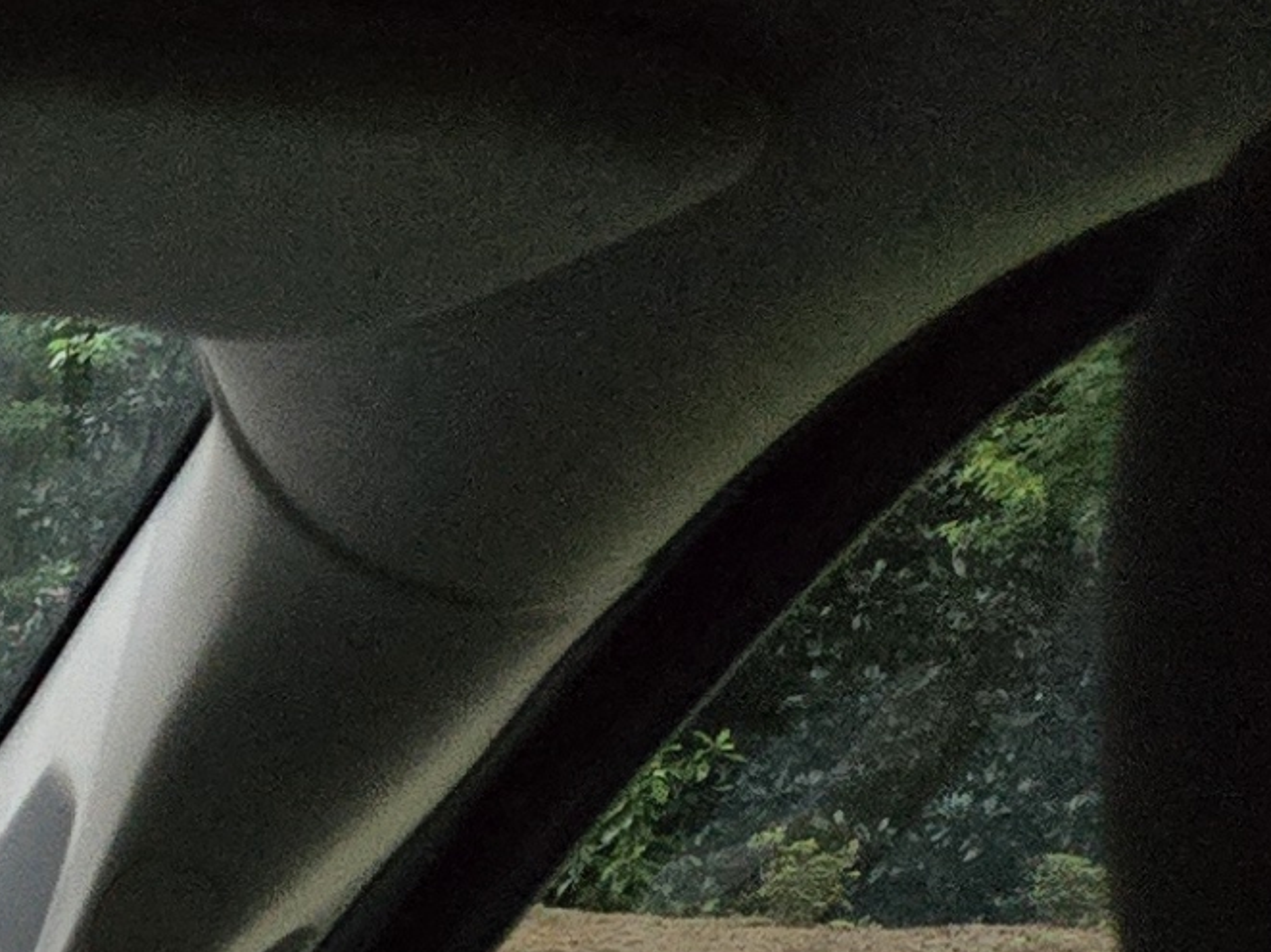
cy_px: 1649
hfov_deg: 10.3
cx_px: -2511
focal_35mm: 139
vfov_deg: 10.1
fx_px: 5102
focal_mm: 5.4
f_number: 1.8
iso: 640
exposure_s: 1/60
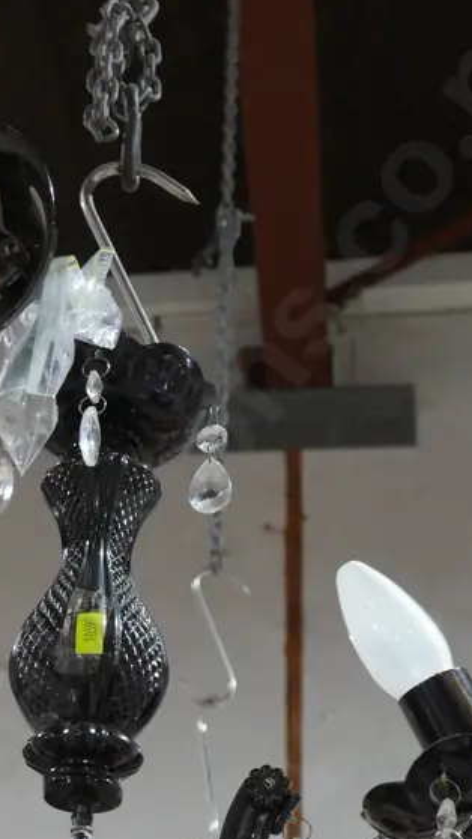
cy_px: 621
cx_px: 83
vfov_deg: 27.5
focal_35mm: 76
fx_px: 1690
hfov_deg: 15.8
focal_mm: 19
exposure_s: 1/60
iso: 1000
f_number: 4.1
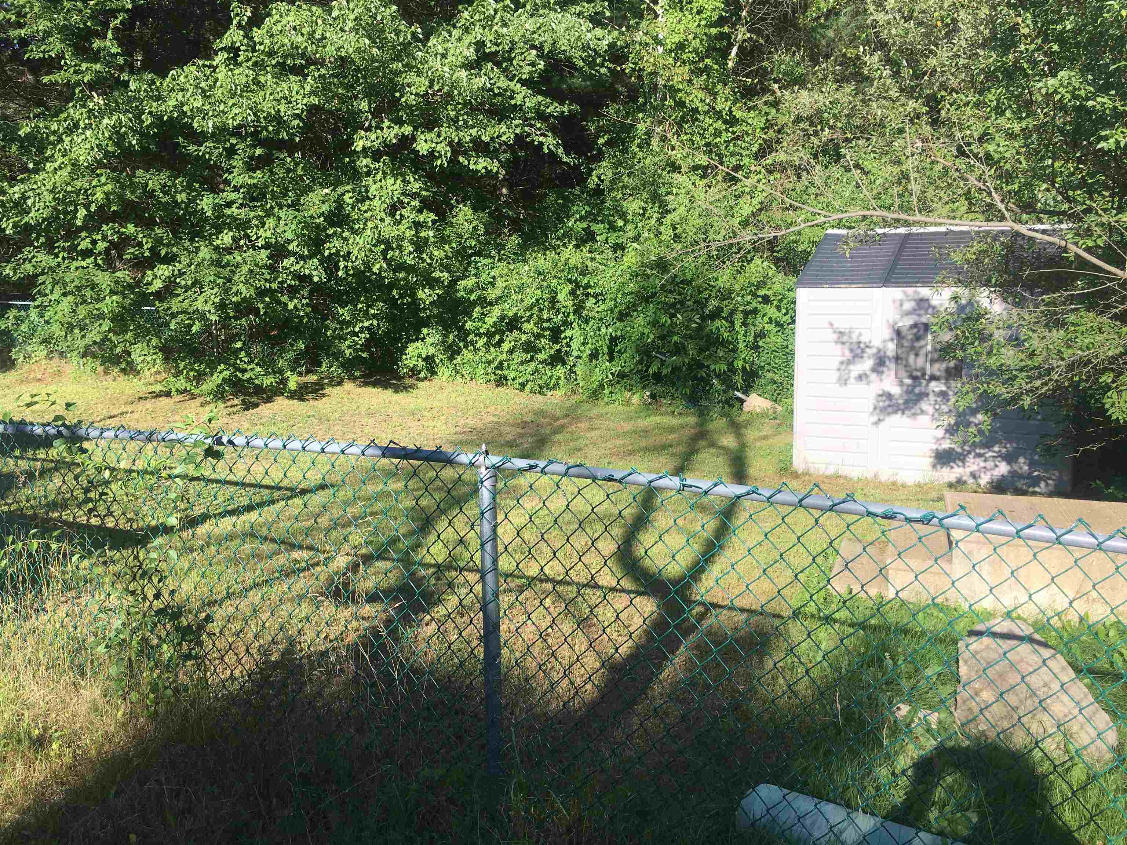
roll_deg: +0.9
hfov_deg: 61.7
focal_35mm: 29
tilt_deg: -5.3
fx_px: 944
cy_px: 422
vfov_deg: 48.2
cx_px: 564
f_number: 2.2
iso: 25
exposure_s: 1/641
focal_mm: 4.15
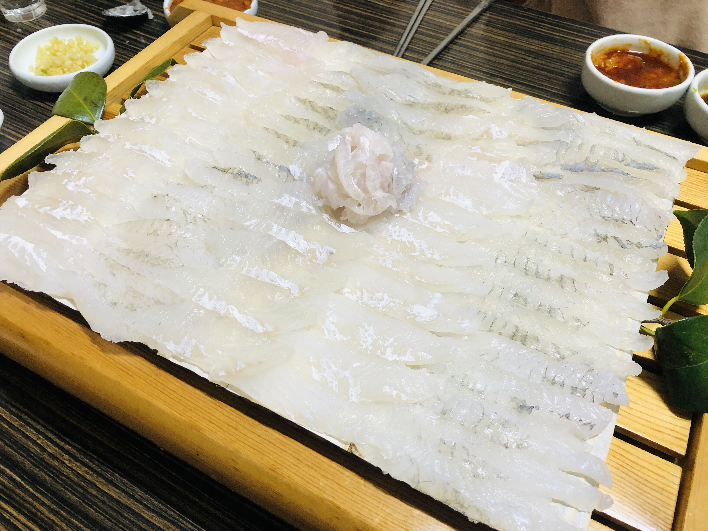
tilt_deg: -51.2
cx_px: 354
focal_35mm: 28
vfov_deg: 49.7
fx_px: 573
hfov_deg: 63.4
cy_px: 266
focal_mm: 4
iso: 32
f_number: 1.8
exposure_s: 1/20
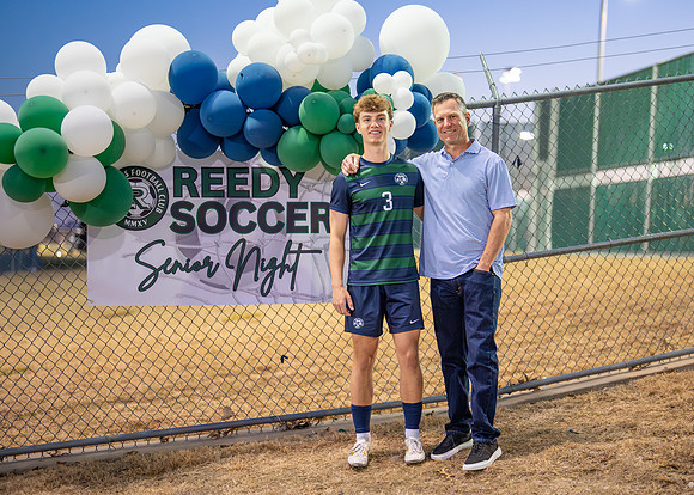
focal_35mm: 58
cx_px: 411
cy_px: 273
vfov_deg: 24.5
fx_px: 1142
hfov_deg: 33.7
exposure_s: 1/320
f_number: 1.2
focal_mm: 50
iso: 2000
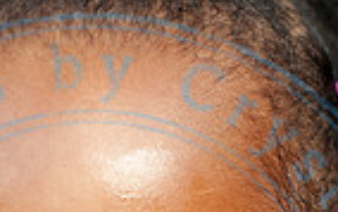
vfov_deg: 6.2
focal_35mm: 208
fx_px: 1918
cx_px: 71
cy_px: 376
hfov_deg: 10.0
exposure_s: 1/125
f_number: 2.8
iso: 200
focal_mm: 50
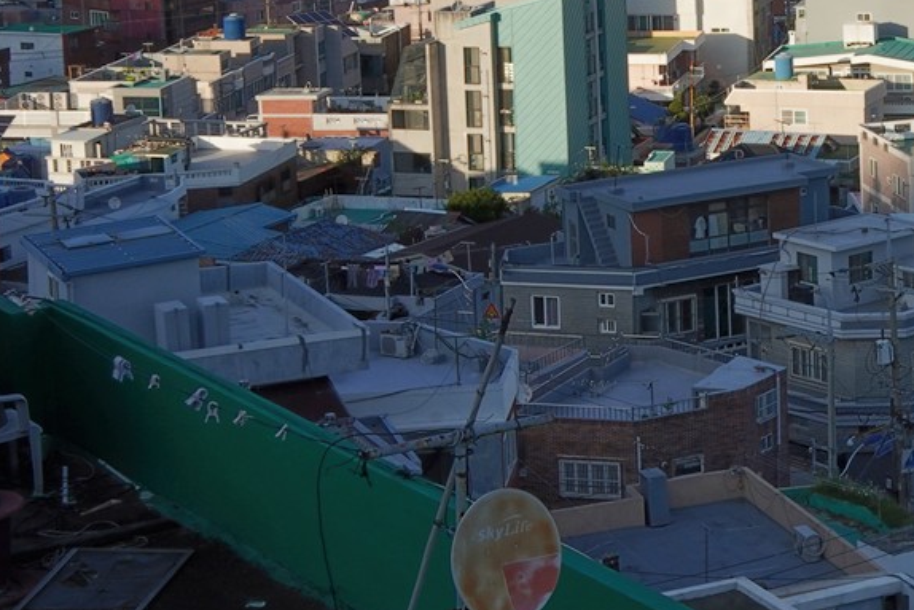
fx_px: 3098
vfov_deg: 11.1
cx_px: 1231
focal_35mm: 122
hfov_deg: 15.8
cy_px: -49
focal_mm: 35
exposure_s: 1/125
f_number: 20
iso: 400
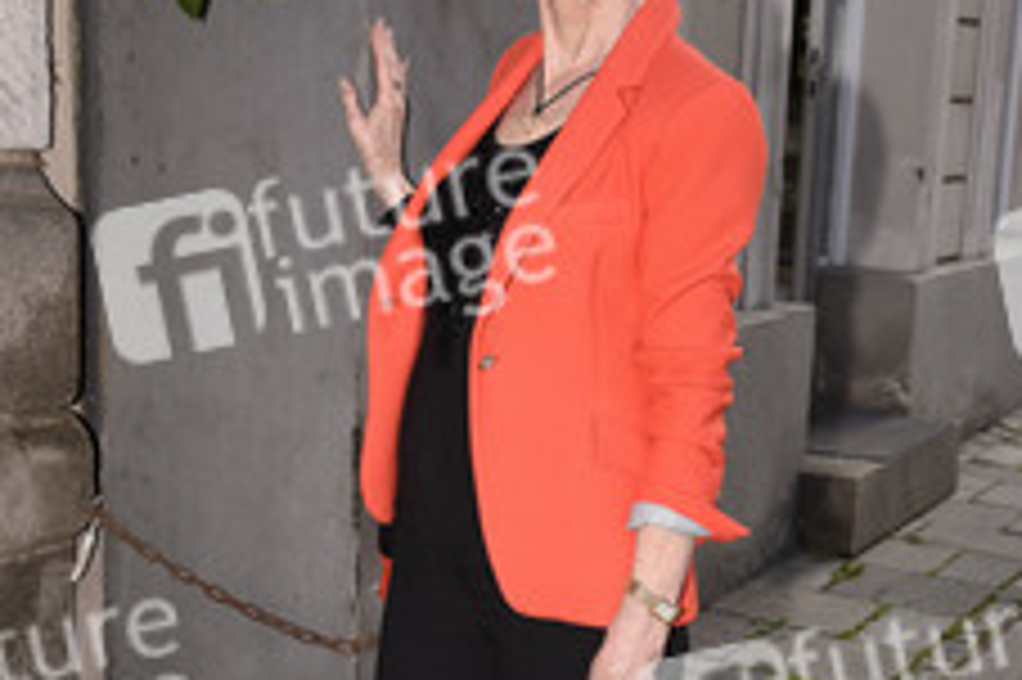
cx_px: 455
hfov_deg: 30.1
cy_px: 482
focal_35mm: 67
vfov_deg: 20.2
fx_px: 1901
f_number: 6.3
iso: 320
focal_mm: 38
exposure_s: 1/160
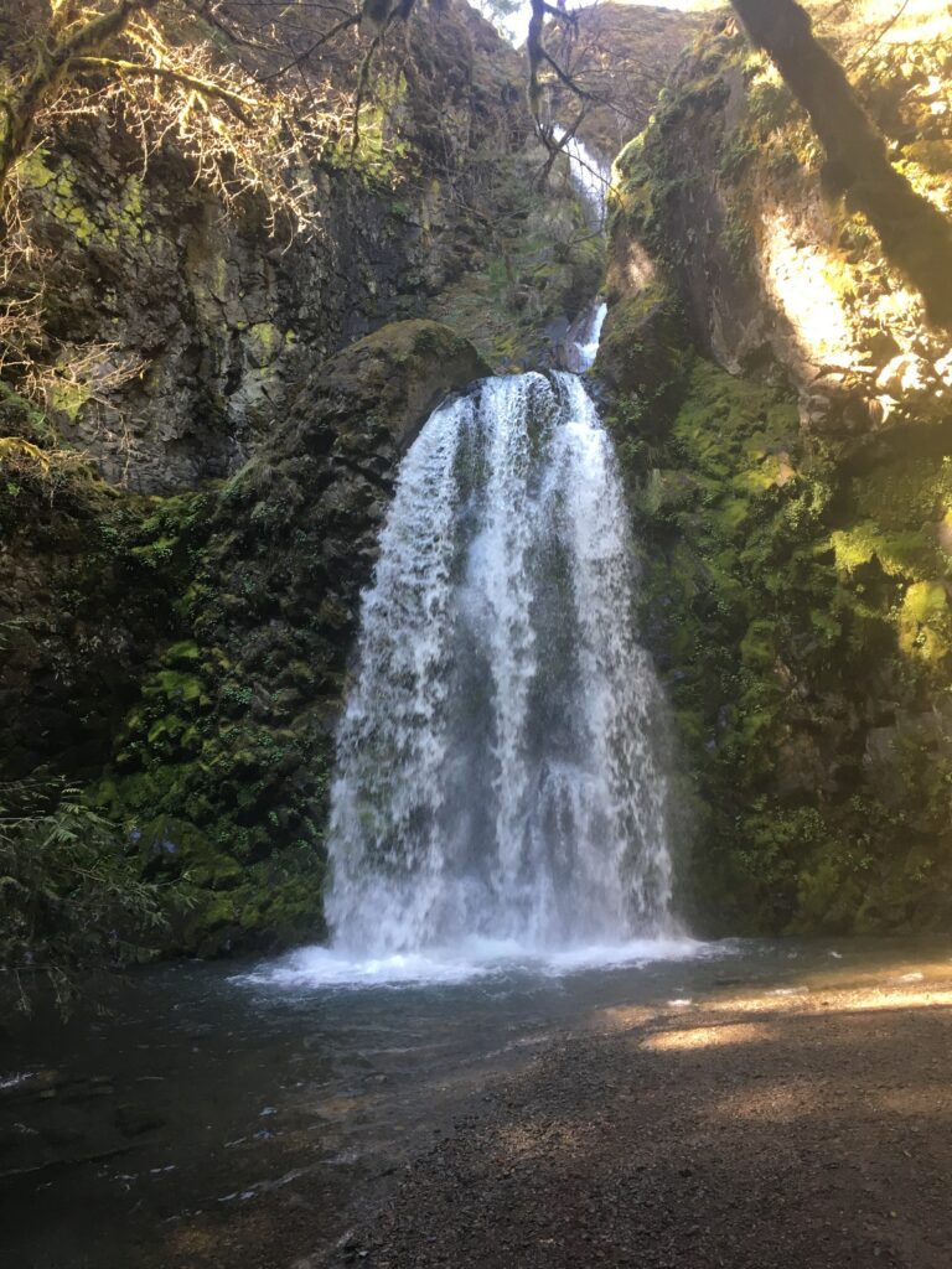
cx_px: 476
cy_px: 634
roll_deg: +3.1
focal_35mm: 29
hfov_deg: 48.2
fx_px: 1063
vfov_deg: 61.7
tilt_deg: +7.9
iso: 32
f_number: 2.2
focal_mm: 4.15
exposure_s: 1/30
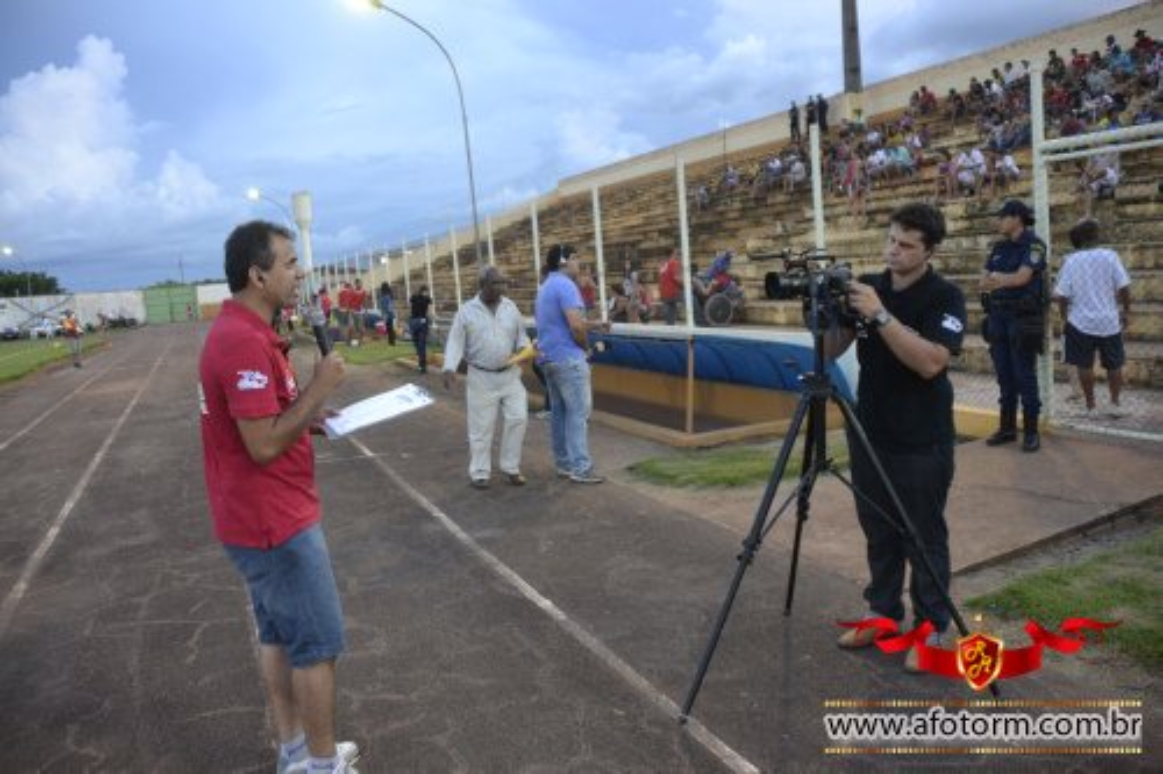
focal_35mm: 30
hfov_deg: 61.9
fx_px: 969
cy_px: 387
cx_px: 582
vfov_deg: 43.6
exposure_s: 1/60
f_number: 3.5
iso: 1100
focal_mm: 20
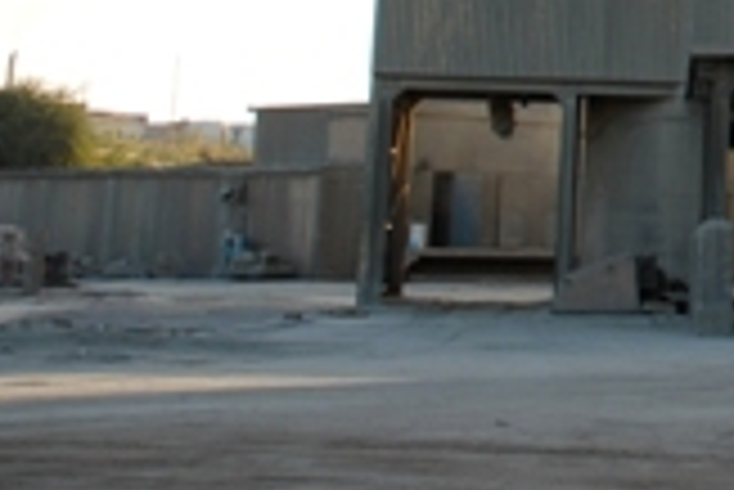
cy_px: -220
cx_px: 1319
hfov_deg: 16.2
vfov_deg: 12.4
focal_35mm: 106
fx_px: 2163
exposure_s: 1/125
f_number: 5.6
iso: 100
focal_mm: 18
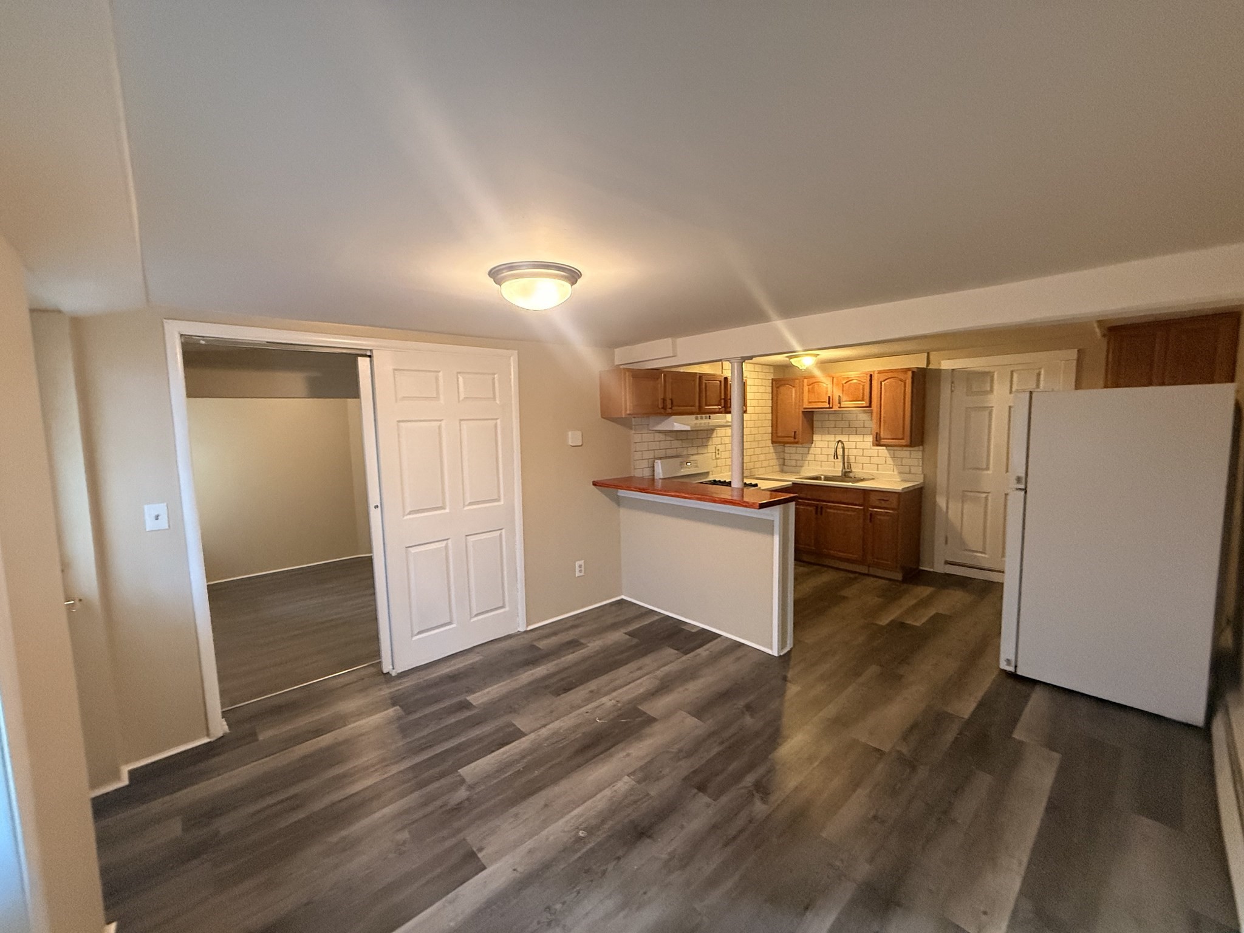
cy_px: 466
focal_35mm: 14
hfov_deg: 102.1
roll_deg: +1.4
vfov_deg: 85.7
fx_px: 503
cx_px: 622
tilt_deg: -4.8
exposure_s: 1/120
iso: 640
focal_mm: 2.22
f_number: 2.2
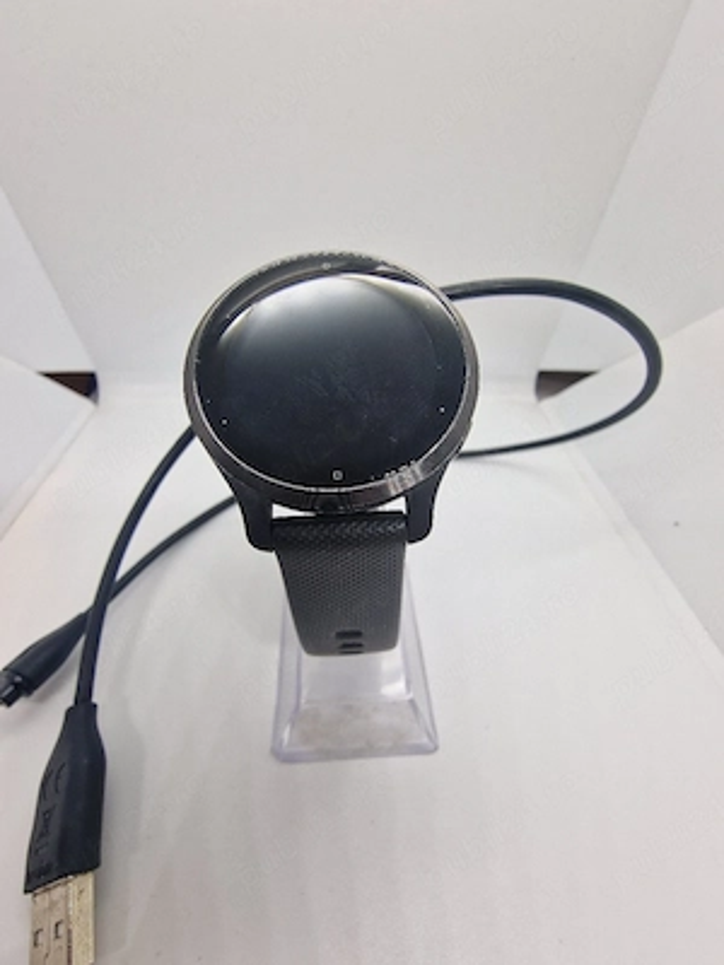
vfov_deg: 106.2
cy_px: 482
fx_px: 363
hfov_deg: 89.9
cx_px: 362
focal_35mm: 13
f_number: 2.2
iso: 64
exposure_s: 1/100
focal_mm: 2.2
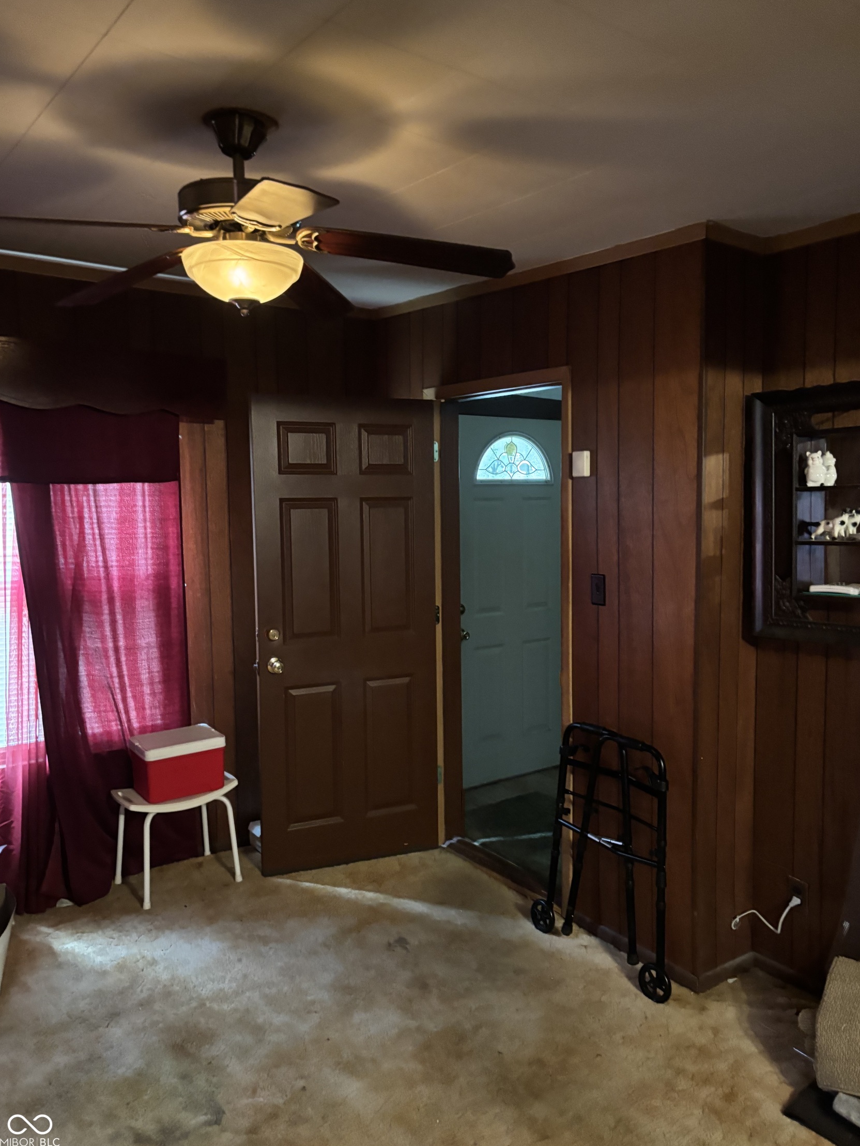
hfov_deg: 51.4
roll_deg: -0.5
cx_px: 431
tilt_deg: -4.0
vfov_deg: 65.3
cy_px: 566
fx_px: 894
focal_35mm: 27
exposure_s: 1/30
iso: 1000
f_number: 1.6
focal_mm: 5.96
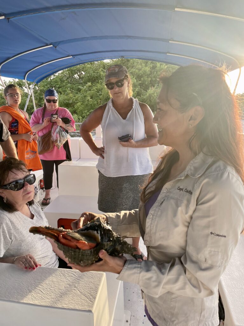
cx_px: 122
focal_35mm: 26
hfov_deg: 53.1
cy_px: 163
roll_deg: +2.7
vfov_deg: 67.3
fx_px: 244
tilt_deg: -9.3
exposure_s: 1/326
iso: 32
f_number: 1.6
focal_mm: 4.2
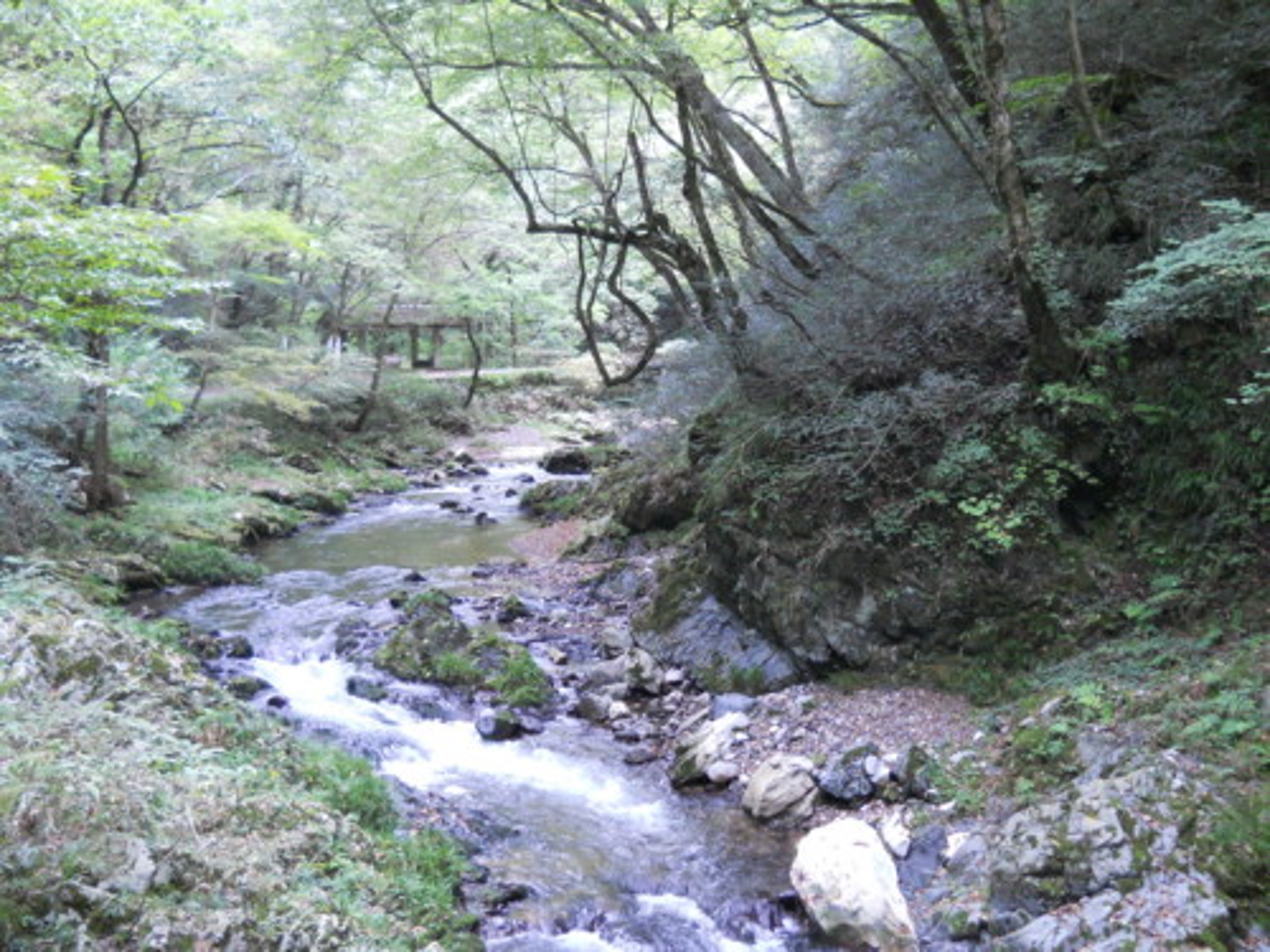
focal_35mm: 41
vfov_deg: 35.1
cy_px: 476
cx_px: 635
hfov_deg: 45.8
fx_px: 1504
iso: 250
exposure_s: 1/30
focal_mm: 6.72
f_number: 3.1
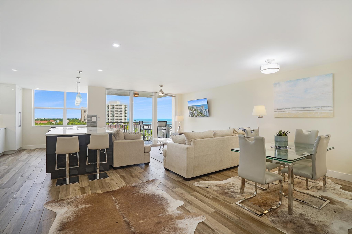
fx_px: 156
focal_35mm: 16
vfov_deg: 73.7
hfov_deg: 96.7
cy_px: 117
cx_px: 176
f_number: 4.5
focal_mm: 16
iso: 400
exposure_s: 1/125
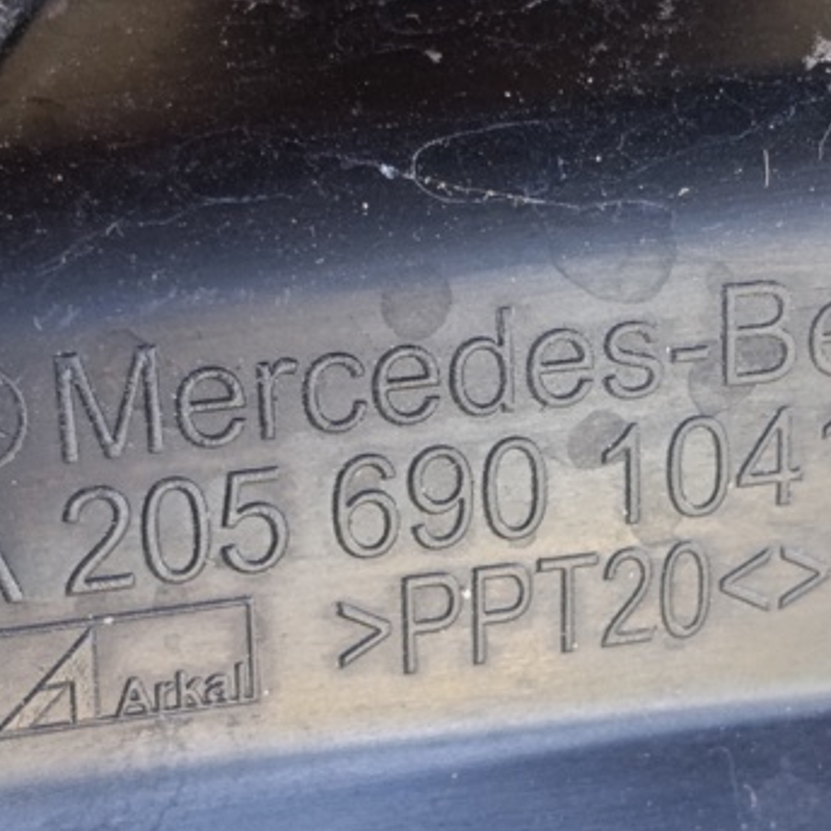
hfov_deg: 11.5
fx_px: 4101
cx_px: 637
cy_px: 420
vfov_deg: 11.6
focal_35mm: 151
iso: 1000
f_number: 1.7
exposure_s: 1/99.9
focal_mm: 6.11
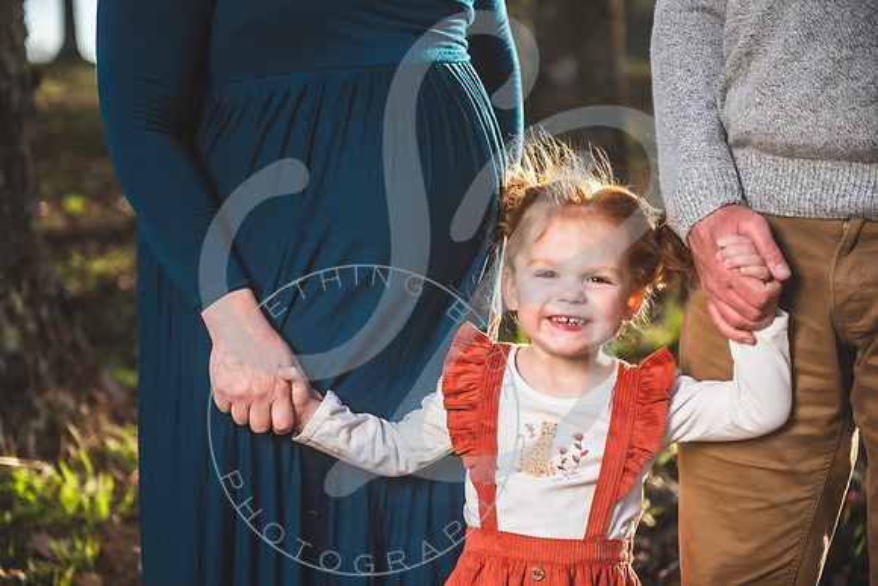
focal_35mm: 70
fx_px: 1708
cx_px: 439
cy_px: 293
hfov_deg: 28.8
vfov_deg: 19.5
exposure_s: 1/1250
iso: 100
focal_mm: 70
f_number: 2.8
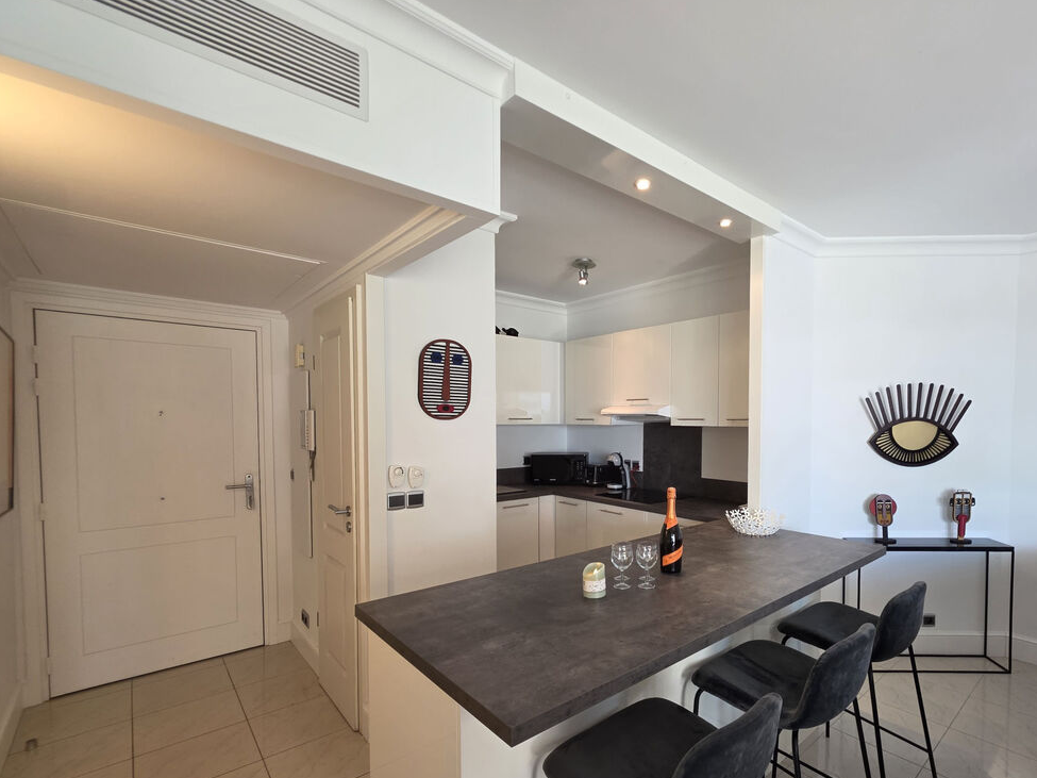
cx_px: 626
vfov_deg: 77.7
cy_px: 438
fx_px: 479
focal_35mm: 16
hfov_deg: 93.2
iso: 160
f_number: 1.9
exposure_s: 1/100
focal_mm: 2.2
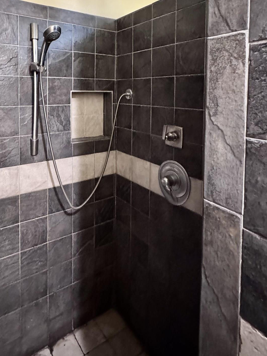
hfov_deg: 57.8
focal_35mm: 23
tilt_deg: -3.8
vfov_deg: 70.4
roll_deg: +0.7
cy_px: 102
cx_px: 92
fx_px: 236
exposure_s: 1/30
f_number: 2.2
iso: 1250
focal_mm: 2.22
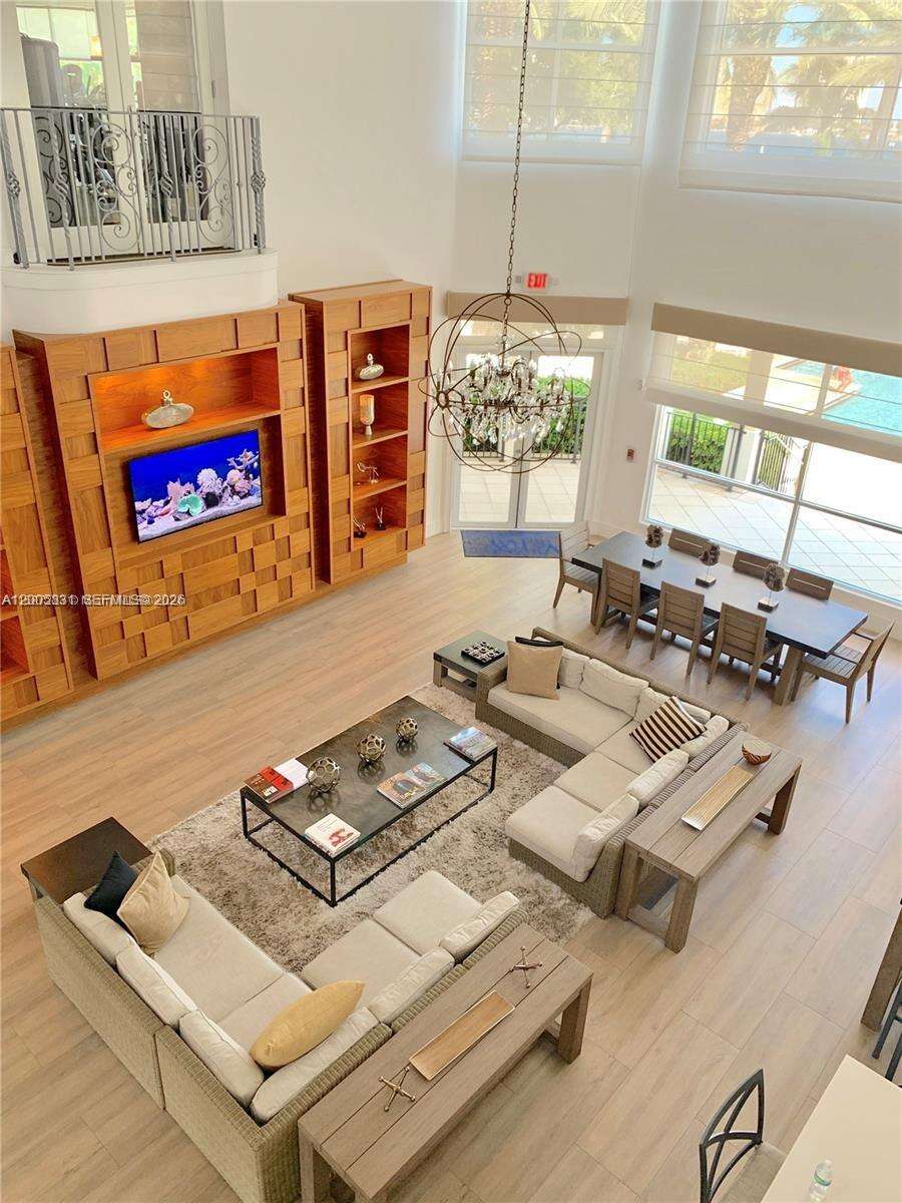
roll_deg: -2.3
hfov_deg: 53.1
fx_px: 903
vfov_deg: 67.3
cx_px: 451
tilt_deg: -27.7
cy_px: 602
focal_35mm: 26
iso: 80
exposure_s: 1/121
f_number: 1.8
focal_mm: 4.25
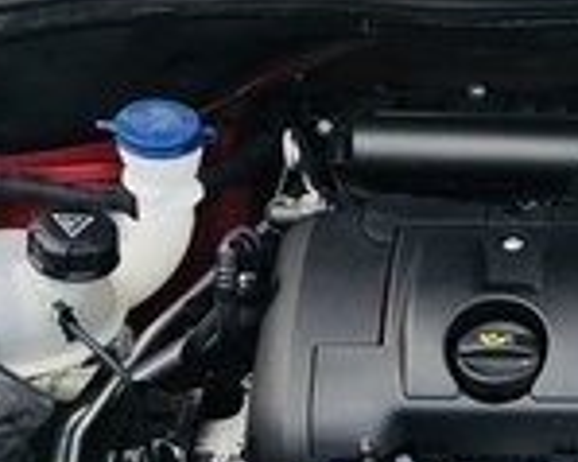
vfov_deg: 12.3
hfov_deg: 14.9
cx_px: 822
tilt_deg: -41.8
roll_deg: +1.6
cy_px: 608
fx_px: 2069
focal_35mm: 121
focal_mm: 3.99
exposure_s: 1/550
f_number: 1.8
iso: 20
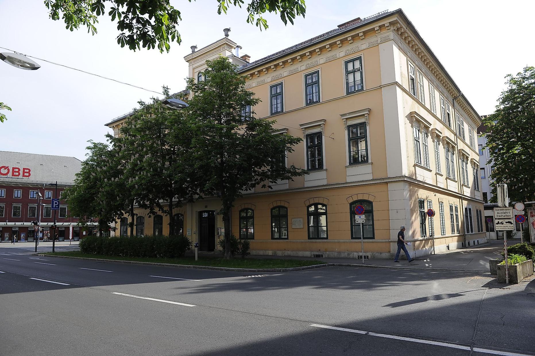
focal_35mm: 24
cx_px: 268
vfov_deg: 53.1
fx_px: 356
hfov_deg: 73.8
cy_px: 178
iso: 200
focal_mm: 24
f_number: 5.6
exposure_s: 1/400
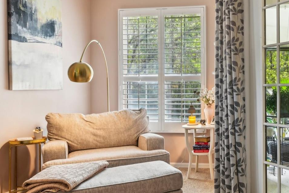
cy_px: 92
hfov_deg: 46.8
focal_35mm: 39
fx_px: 313
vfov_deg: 34.2
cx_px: 234
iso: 400
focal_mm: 23
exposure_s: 1/25
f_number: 8
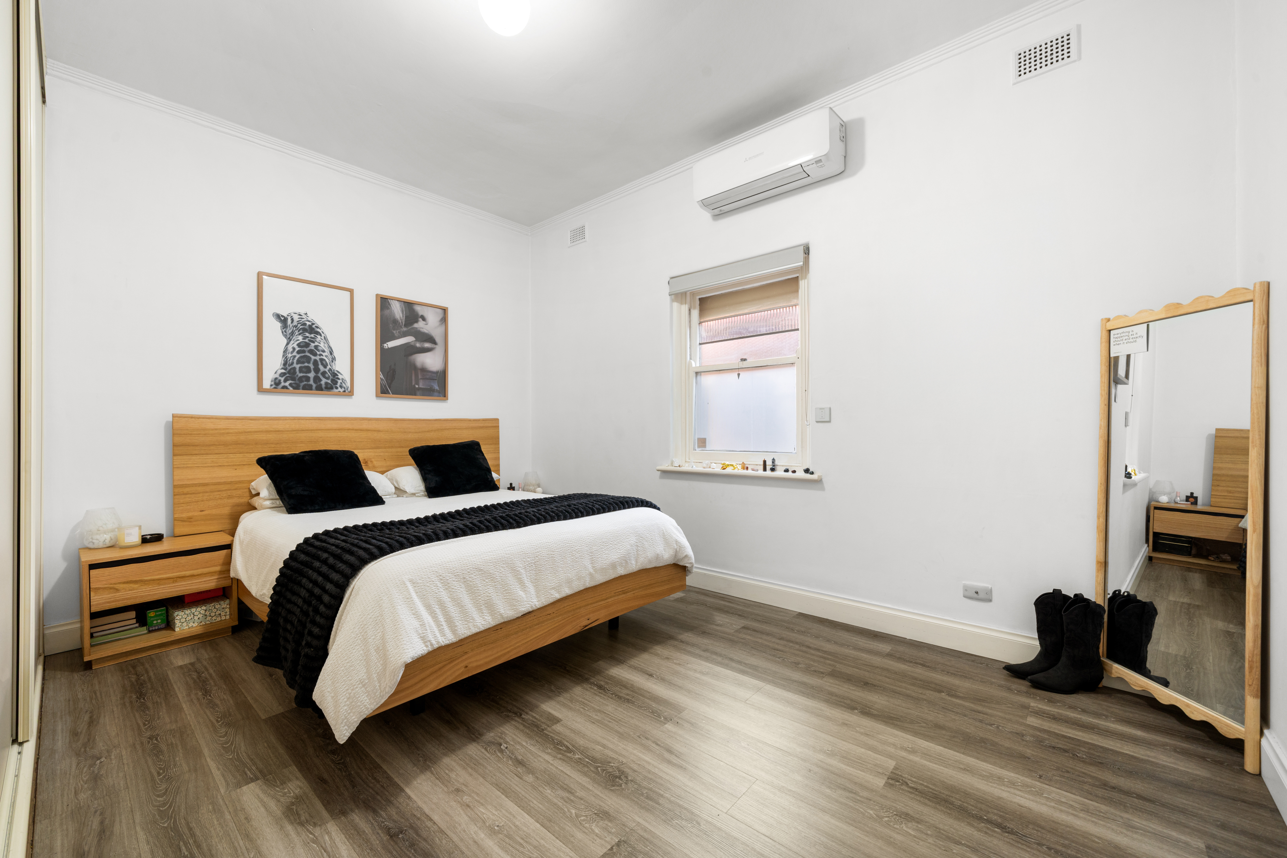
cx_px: 644
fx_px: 500
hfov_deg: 104.3
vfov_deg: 81.2
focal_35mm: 14
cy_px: 429
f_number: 9
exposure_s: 1.3
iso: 500
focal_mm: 14
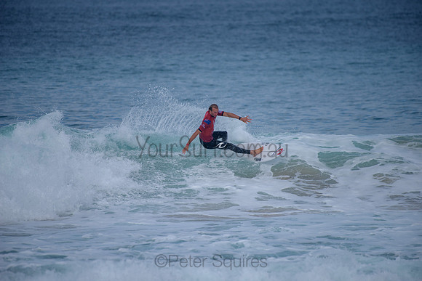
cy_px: 140
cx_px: 211
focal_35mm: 500
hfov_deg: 4.1
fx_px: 5862
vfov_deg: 2.8
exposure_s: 1/2000
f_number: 5.6
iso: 180
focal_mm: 500
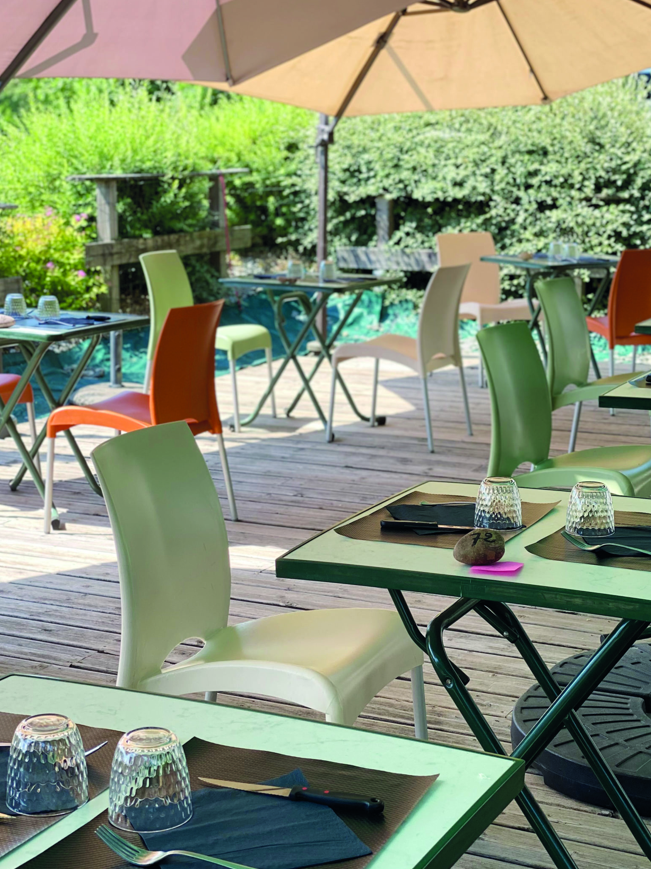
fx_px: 1630
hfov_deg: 22.6
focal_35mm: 65
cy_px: 474
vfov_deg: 29.8
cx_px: 311
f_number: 2
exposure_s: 1/249
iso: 20
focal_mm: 6
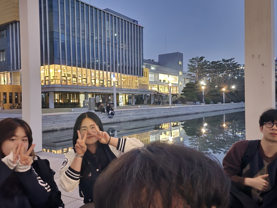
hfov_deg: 55.3
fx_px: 264
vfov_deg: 42.9
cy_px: 103
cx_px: 133
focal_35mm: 33
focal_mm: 2.7
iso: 1600
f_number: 2.2
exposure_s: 1/9.23
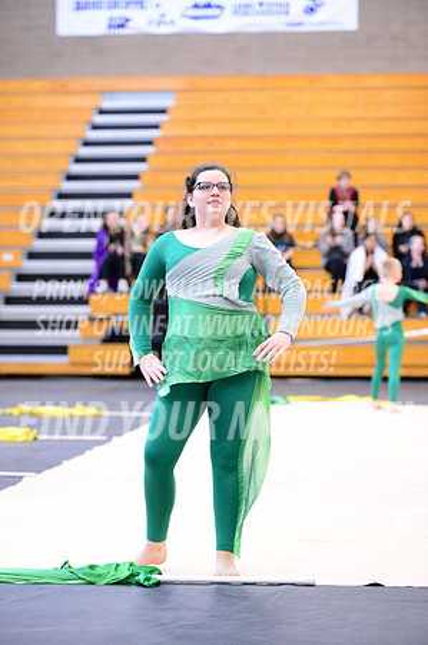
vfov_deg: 20.0
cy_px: 322
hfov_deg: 13.4
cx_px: 214
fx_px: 1823
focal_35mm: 102
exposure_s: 1/320
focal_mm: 102
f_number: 2.8
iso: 8000
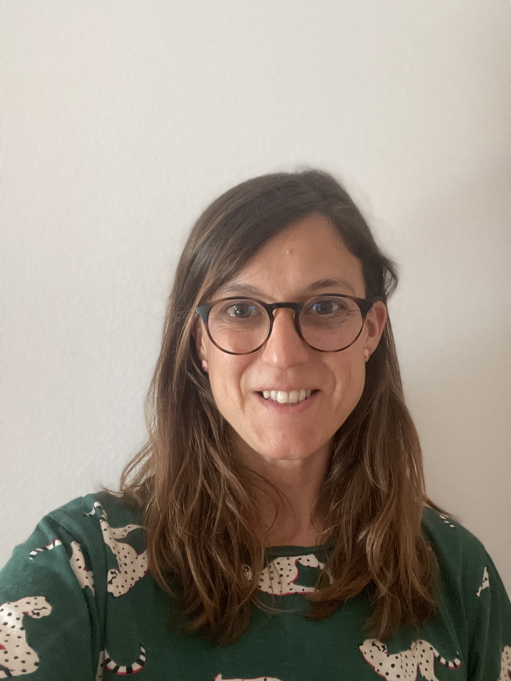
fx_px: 590
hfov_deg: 46.8
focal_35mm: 30
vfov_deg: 60.0
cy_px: 340
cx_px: 256
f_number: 2.2
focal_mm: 2.71
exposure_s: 1/30
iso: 640
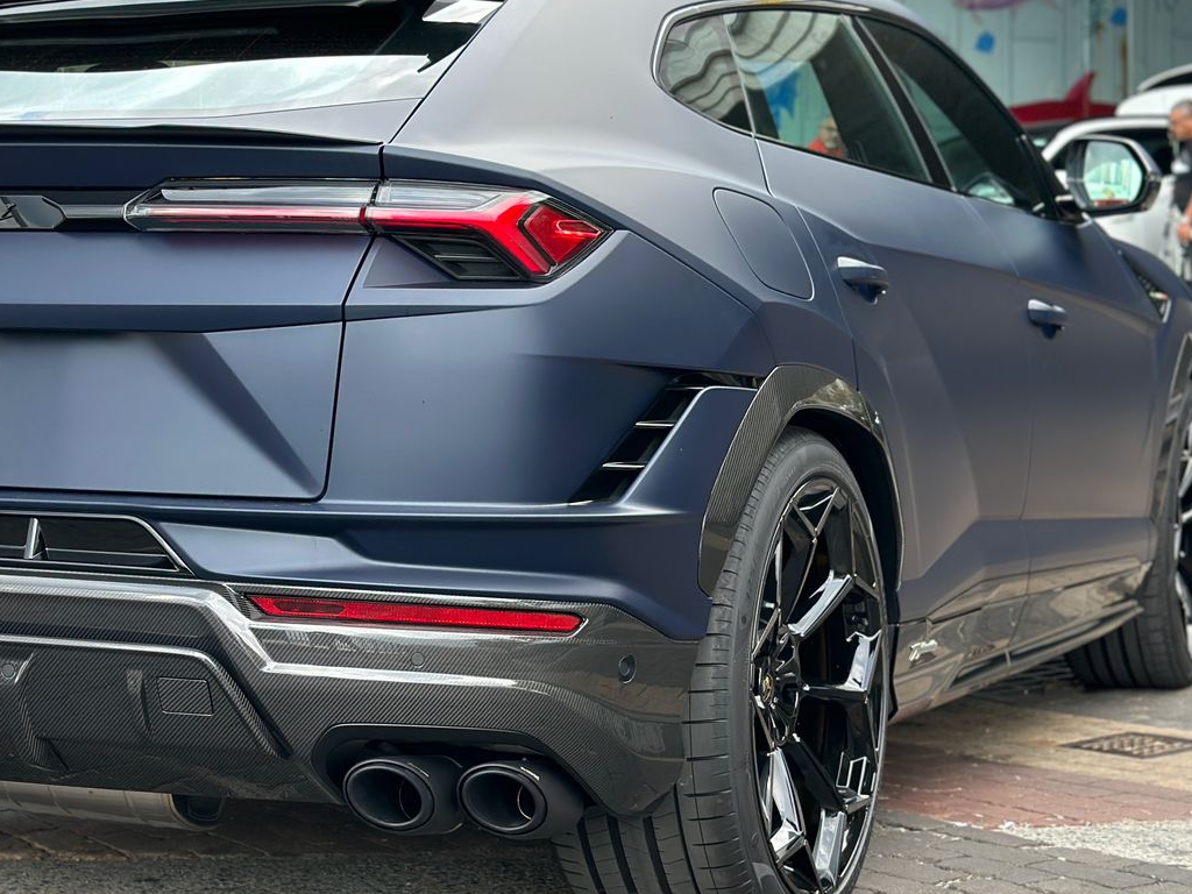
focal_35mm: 75
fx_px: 2583
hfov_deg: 25.7
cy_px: 448
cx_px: 311
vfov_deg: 19.6
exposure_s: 1/435
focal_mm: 6.86
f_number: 1.78
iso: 80
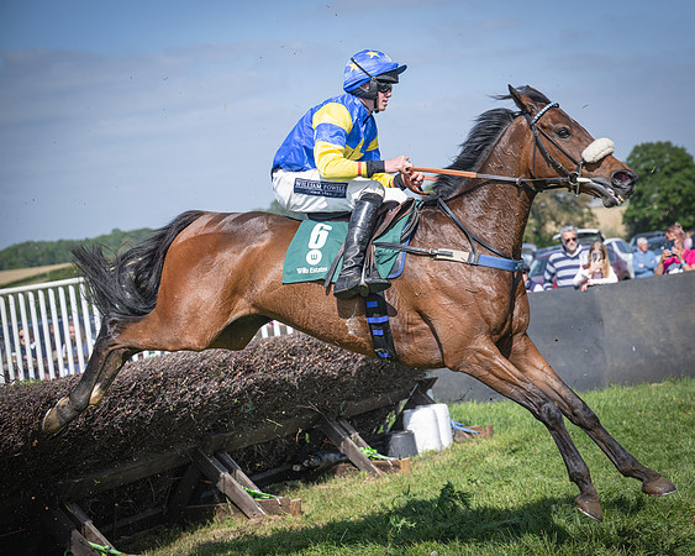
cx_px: 417
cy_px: 278
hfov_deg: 24.2
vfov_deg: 19.4
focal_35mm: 79
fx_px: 1621
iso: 200
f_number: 4
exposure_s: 1/1600
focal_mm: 70
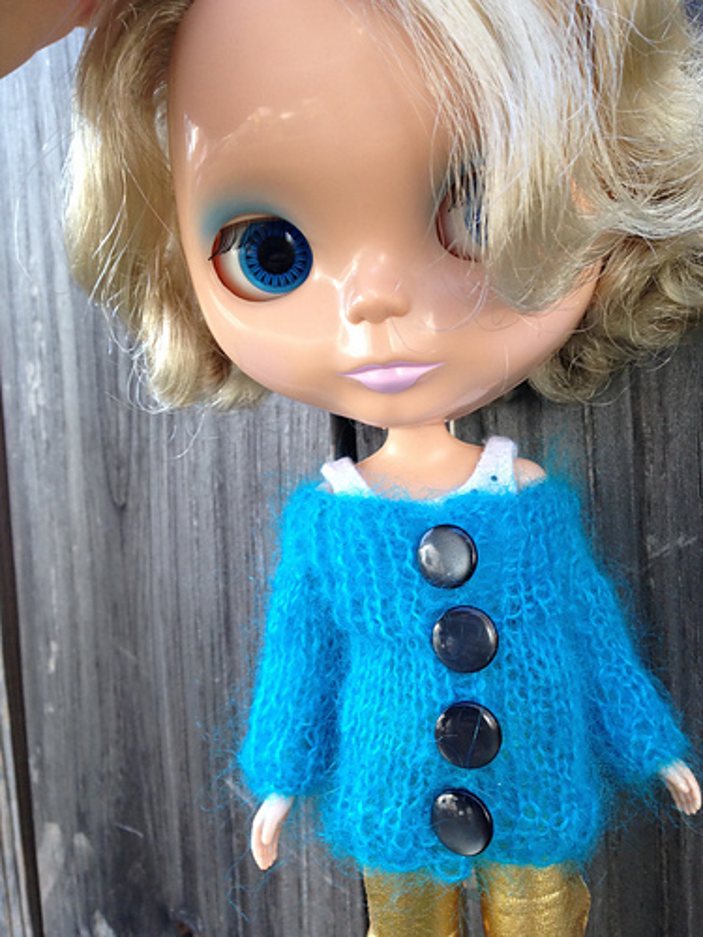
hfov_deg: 42.9
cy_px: 468
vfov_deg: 55.4
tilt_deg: -4.8
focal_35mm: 33
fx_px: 894
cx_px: 352
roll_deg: +3.6
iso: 80
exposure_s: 1/120
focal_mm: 4.12
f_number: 2.4
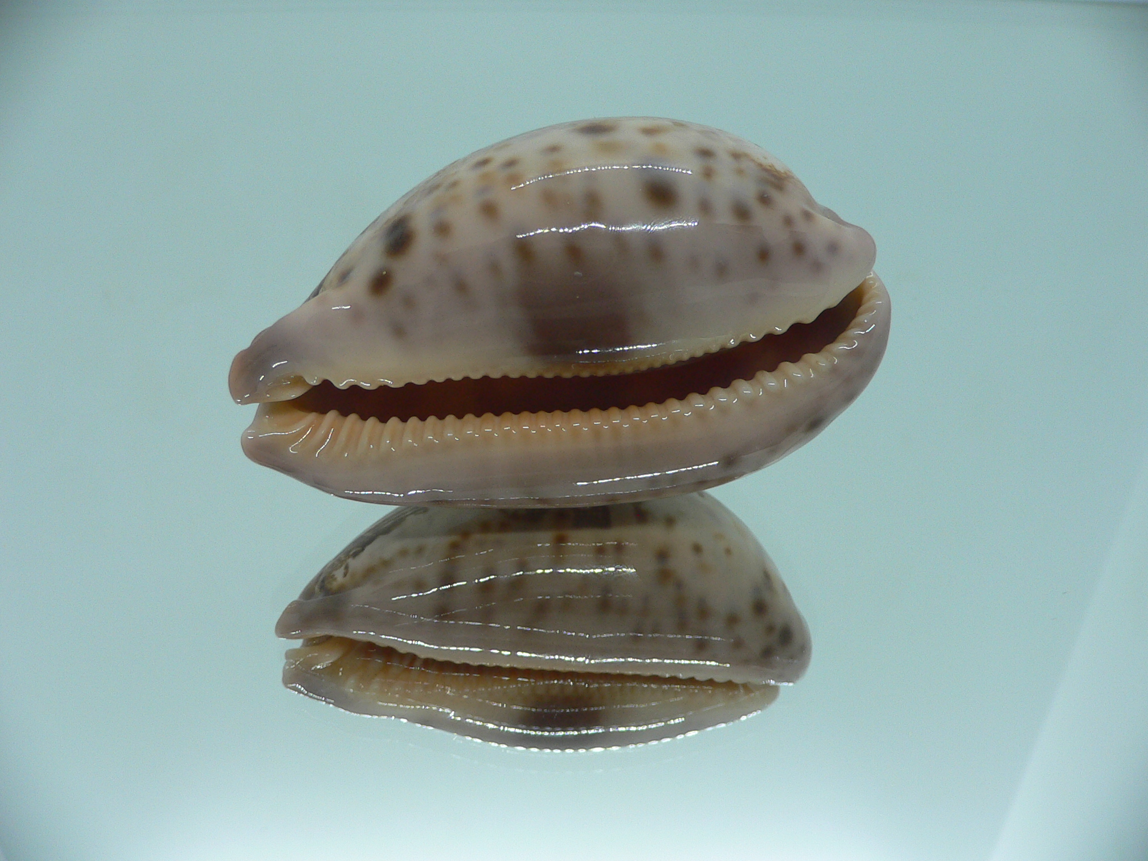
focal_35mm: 35
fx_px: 1161
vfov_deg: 40.7
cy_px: 430
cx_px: 574
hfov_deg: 52.6
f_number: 2.8
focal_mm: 4.6
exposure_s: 1/60
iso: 100
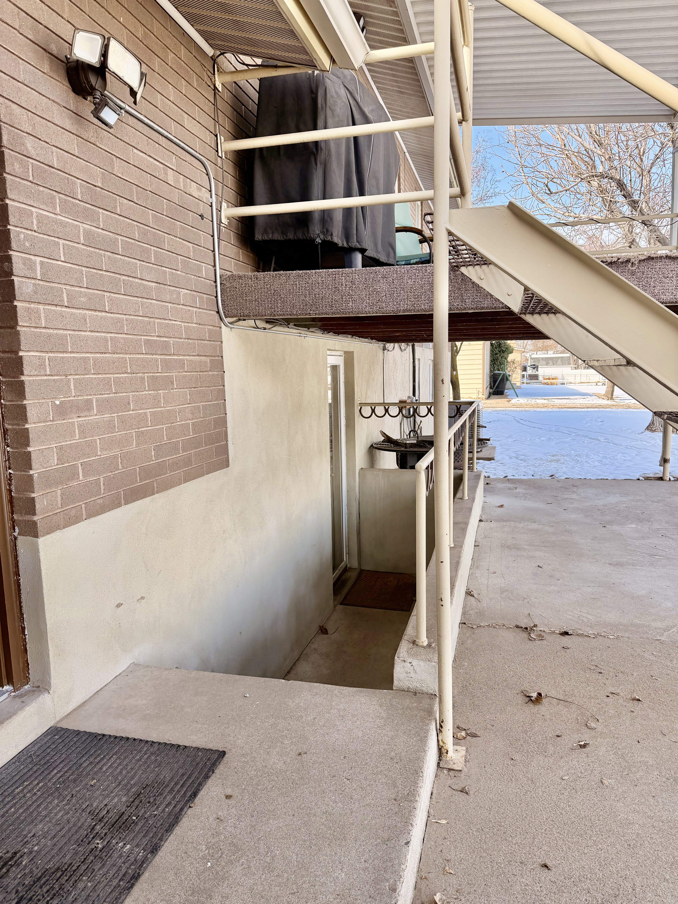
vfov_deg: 71.6
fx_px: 627
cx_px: 339
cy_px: 452
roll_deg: +0.9
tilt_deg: -8.8
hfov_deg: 56.8
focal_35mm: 24
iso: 100
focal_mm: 6.76
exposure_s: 1/813
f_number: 1.78
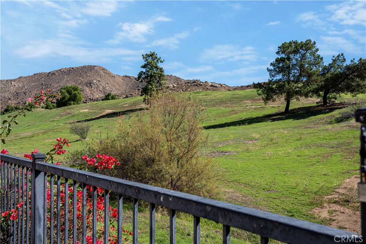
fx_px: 356
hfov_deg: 54.4
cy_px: 122
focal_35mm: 35
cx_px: 183
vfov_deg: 37.9
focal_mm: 35
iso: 100
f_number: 11
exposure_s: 1/200
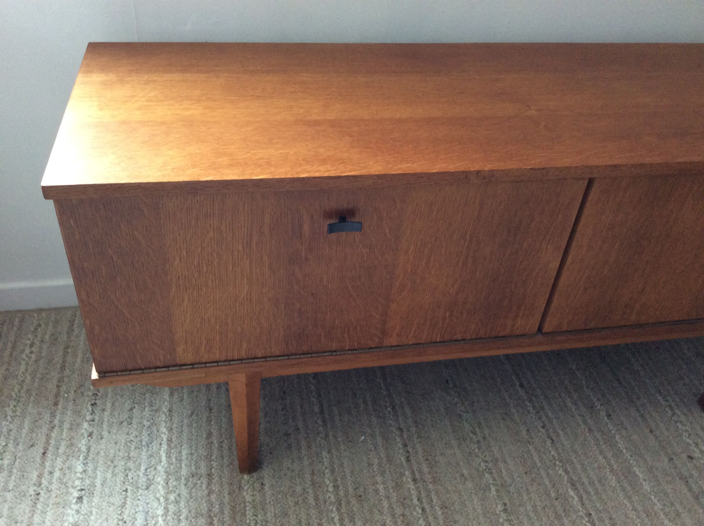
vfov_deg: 44.1
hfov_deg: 56.9
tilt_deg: -39.2
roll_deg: -2.5
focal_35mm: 32
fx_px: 650
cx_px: 352
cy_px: 263
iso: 125
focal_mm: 3.3
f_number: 2.4
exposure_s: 1/25
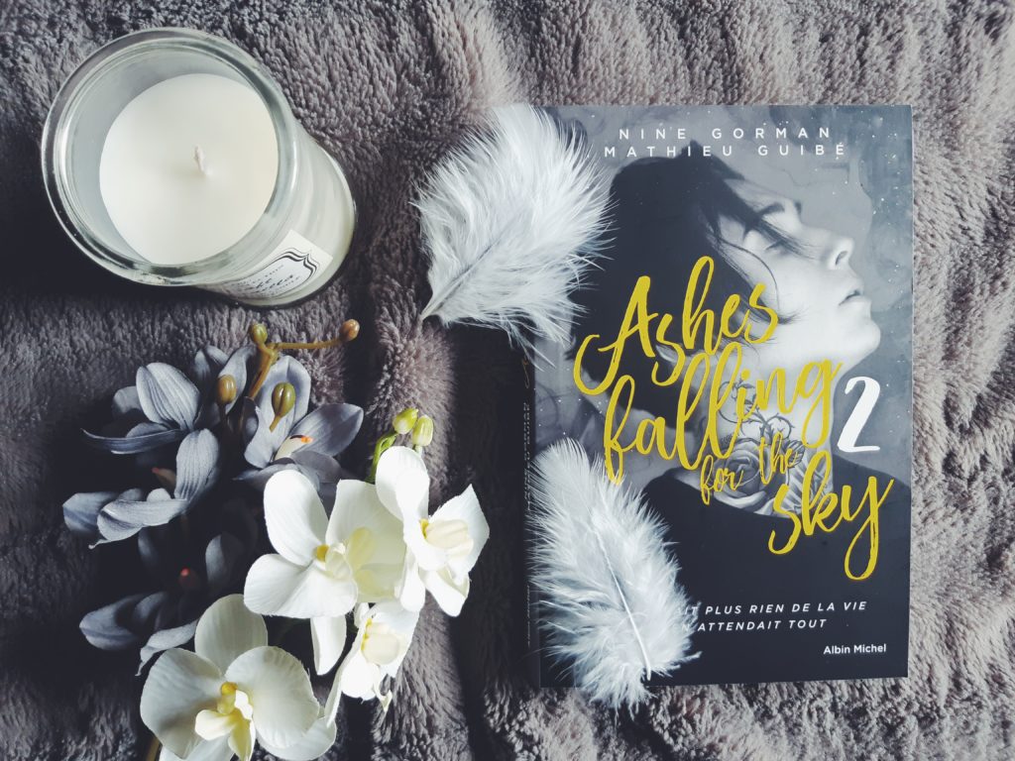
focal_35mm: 26
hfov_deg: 67.3
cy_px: 380
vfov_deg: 53.1
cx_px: 508
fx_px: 762
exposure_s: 1/50
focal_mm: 3.93
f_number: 1.7
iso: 64
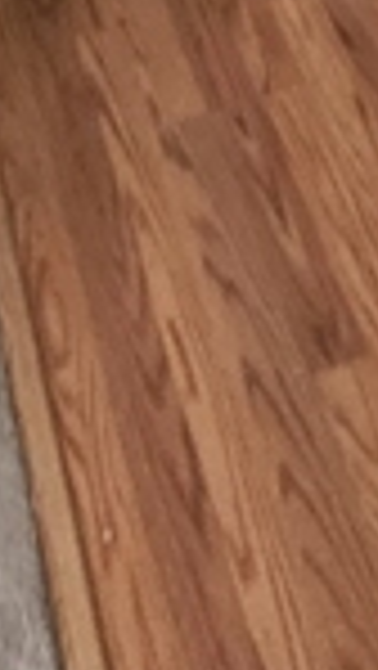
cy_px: -926
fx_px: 1299
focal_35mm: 73
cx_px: 76
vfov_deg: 15.4
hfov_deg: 16.4
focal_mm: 1.74
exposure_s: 1/30
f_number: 2.2
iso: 640
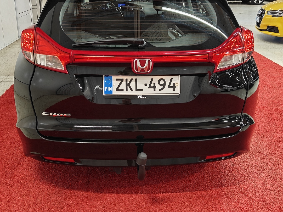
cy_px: 84
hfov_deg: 47.9
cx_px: 140
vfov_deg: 36.7
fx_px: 319
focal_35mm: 39
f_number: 1.8
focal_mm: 5.59
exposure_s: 1/50
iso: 80
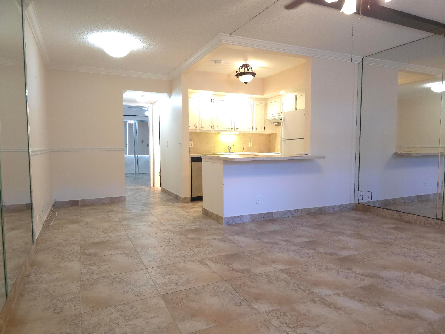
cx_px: 222
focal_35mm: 23
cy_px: 167
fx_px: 296
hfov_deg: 73.9
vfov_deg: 58.9
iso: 800
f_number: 1.7
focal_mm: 6.3
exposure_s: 1/125
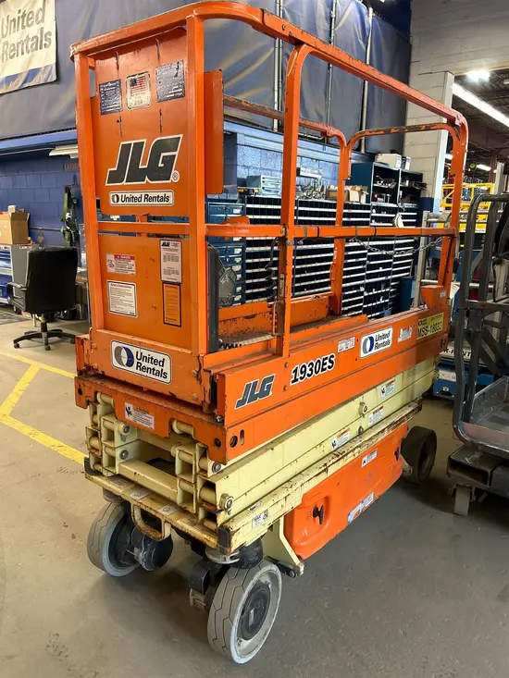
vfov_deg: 67.3
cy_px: 339
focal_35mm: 26
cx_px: 254
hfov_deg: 53.1
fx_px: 510
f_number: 1.5
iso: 160
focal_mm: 5.7
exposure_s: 1/42
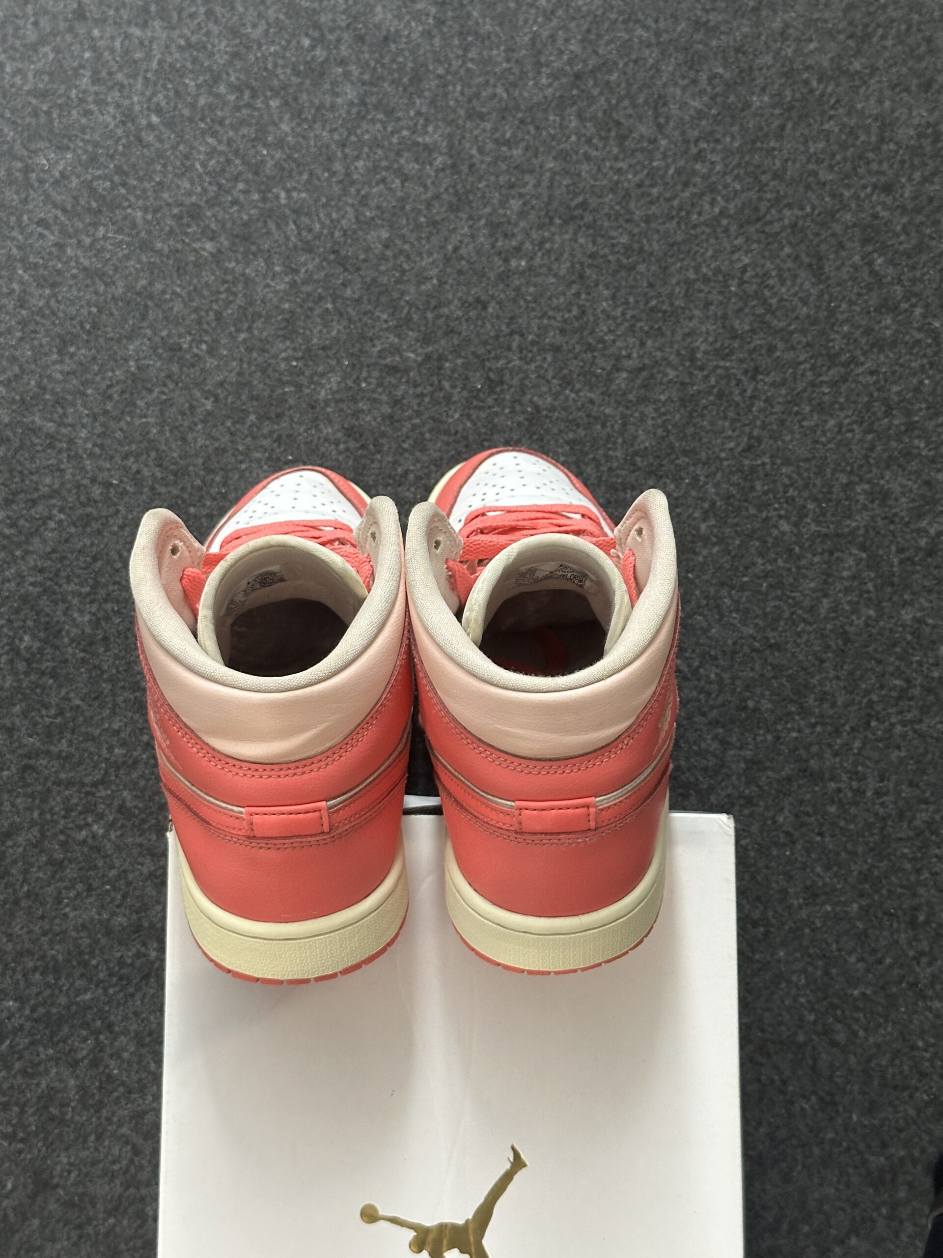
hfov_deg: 30.3
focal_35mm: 48
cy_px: 629
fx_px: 1743
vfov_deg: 39.7
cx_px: 472
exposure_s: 1/40
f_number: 1.78
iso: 320
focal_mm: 6.86
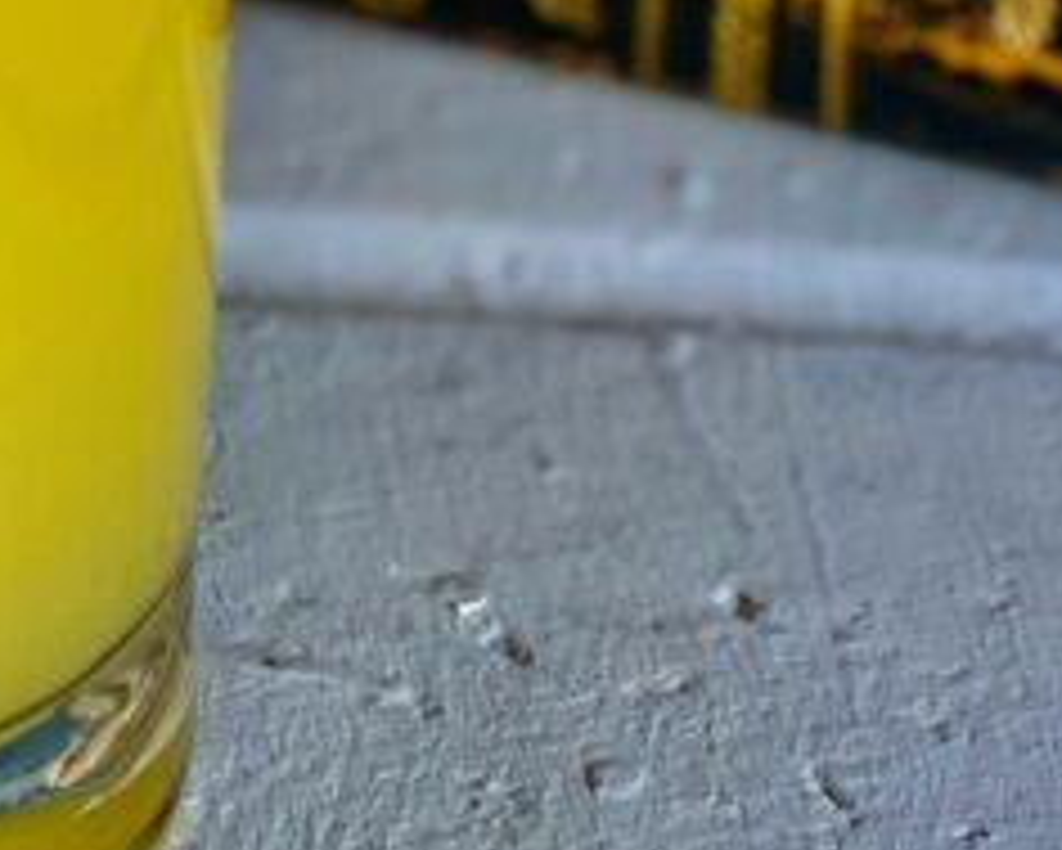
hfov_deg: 8.5
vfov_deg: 7.0
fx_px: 6918
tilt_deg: -28.2
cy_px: -337
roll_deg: +0.0
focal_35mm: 220
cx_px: -666
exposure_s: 1/120
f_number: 2
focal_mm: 6
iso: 200
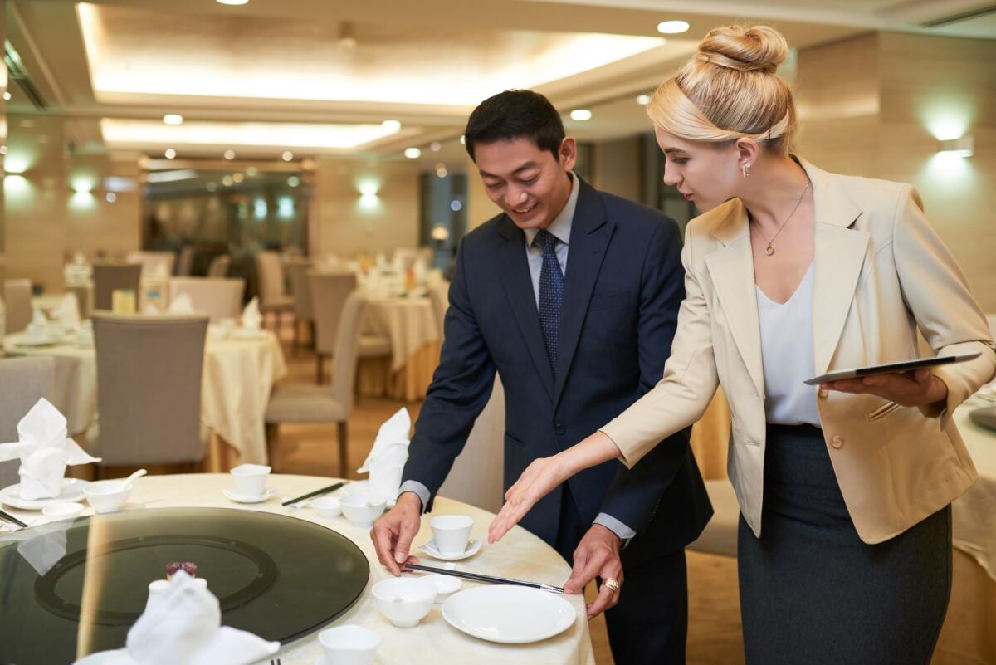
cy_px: 332
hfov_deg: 54.4
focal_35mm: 35
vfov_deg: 37.9
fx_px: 969
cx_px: 498
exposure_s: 1/180
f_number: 2
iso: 560
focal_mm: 35
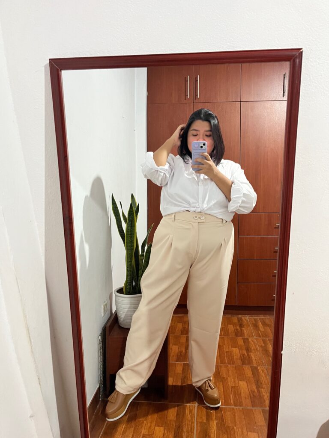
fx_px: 329
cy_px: 219
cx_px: 164
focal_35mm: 26
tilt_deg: -20.9
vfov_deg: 67.3
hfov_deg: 53.1
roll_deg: +2.9
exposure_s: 1/40
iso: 400
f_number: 1.6
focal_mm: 5.1
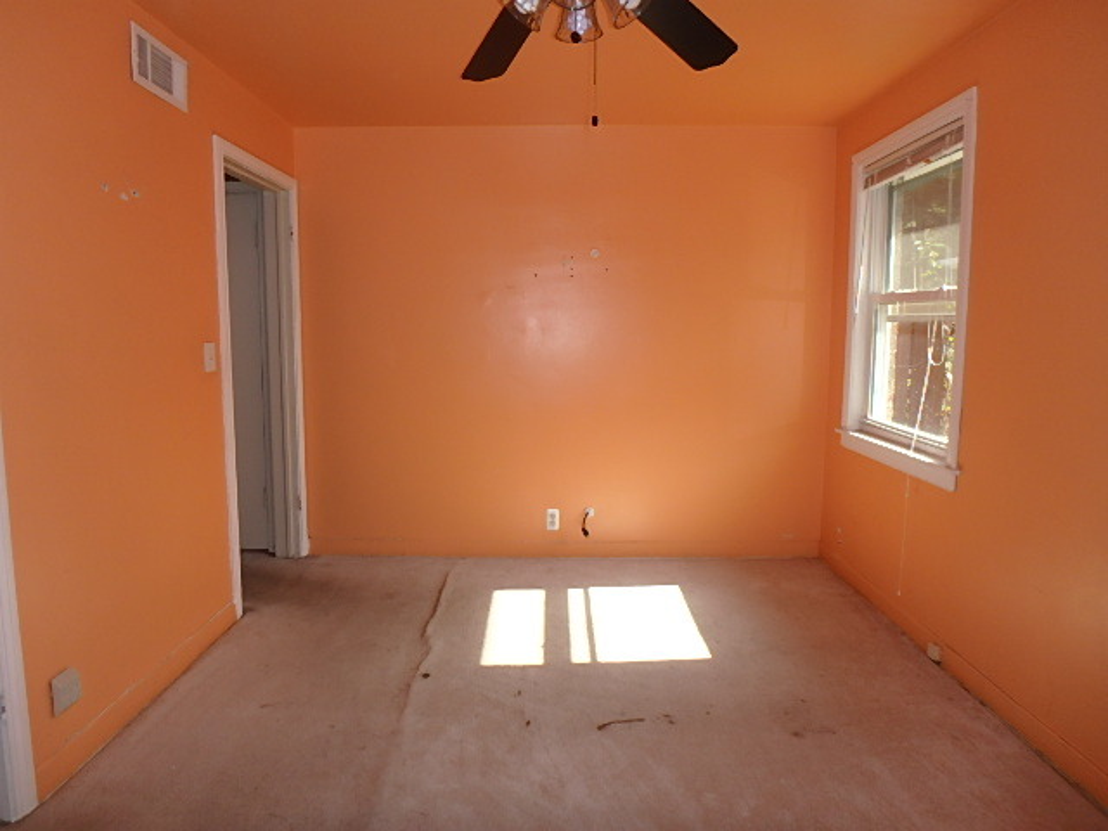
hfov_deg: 79.0
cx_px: 554
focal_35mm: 21
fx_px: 672
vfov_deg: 63.4
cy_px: 416
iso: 125
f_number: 3.5
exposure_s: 1/160
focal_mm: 3.7
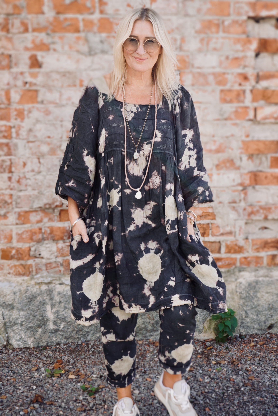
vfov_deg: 33.4
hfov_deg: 22.6
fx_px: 695
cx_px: 139
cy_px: 208
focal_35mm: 60
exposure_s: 1/160
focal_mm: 40
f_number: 5.6
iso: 160
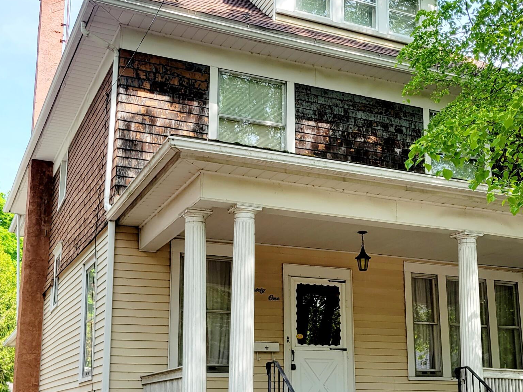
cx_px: 304
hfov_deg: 37.4
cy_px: 248
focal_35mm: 51
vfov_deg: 28.4
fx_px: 771
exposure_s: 1/667
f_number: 1.8
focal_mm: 5.4
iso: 40
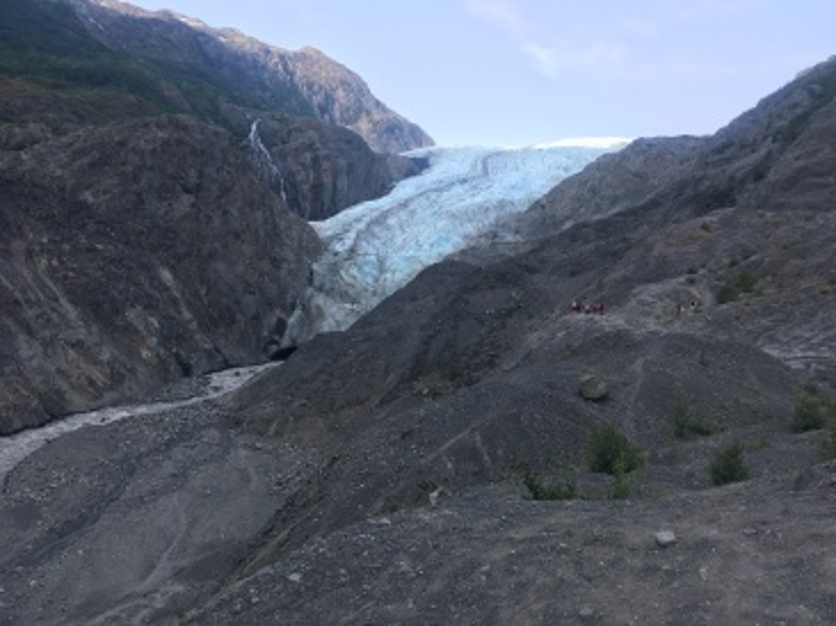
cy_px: 313
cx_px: 418
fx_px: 700
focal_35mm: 29
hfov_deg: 61.7
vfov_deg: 48.2
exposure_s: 1/496
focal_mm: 4.15
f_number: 2.2
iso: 25
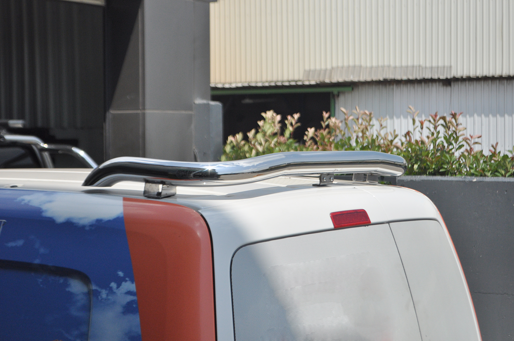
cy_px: 170
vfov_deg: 16.5
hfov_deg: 24.6
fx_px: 1176
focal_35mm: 82
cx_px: 257
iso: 640
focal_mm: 55
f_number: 6.3
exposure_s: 1/4000
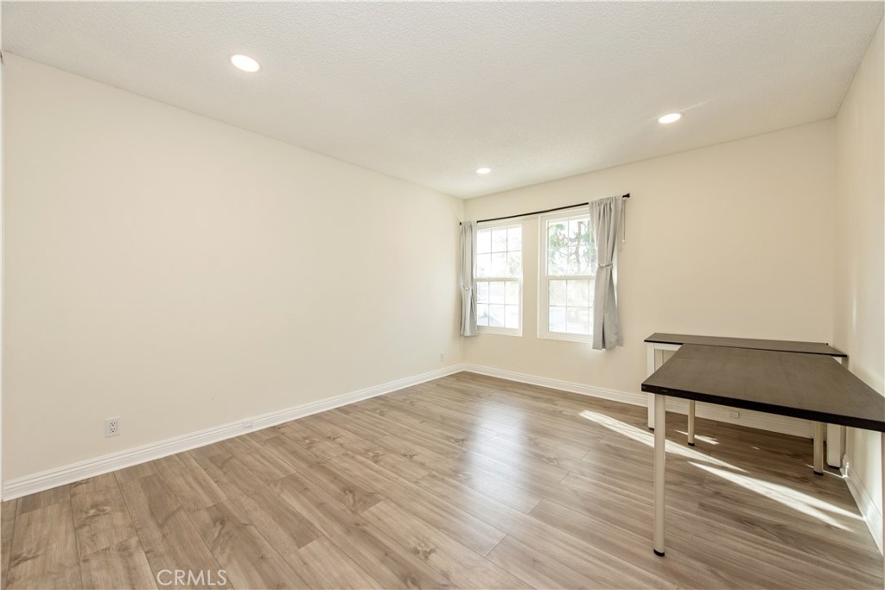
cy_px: 295
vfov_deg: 81.2
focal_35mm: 14
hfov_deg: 104.2
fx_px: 344
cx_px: 442
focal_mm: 14
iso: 360
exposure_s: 1/125
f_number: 5.6
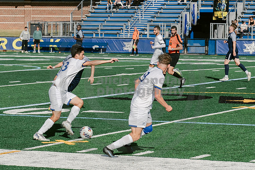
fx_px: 1314
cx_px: 117
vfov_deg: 7.4
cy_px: 92
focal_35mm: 185
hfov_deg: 11.1
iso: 640
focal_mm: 70
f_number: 5.6
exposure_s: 1/4000
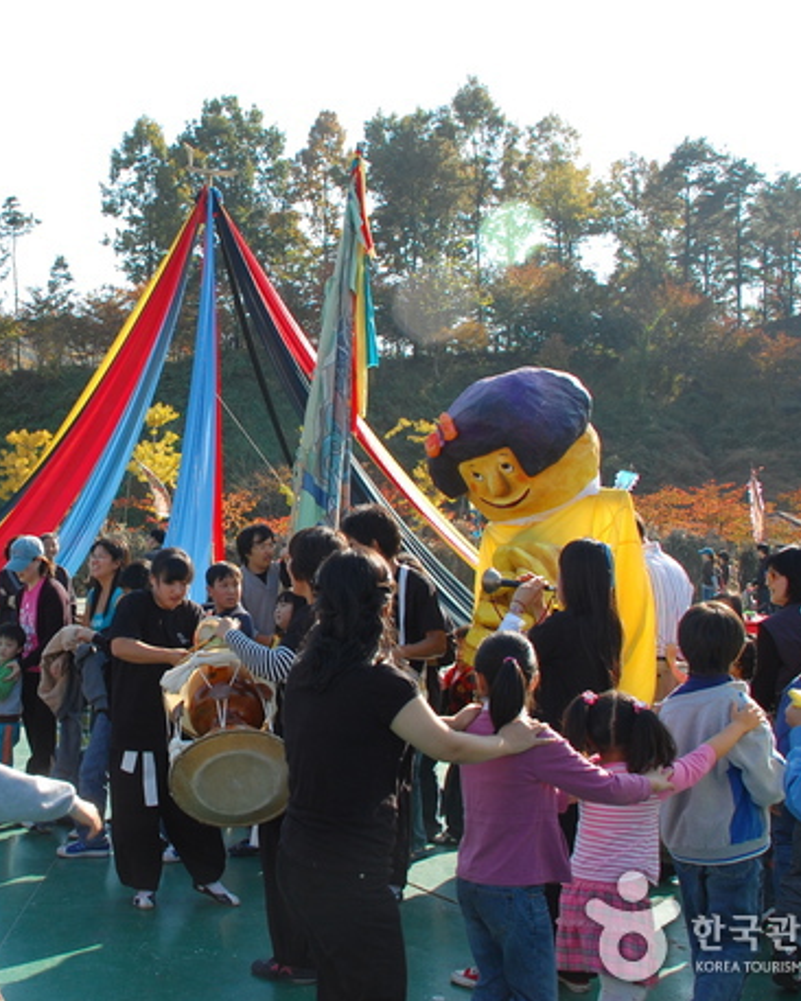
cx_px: 181
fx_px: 1273
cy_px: 503
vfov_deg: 42.9
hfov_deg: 34.0
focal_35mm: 43
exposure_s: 1/250
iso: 220
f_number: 5.6
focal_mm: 20
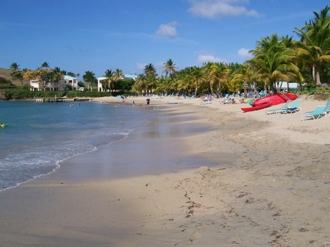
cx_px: 165
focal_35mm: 36
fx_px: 343
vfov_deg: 39.7
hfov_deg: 51.4
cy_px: 124
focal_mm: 6
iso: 80
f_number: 4.8
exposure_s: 1/1166
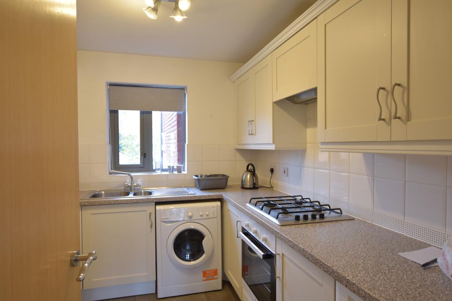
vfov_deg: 59.5
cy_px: 150
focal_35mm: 21
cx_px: 226
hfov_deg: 81.2
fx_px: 264
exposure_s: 1/20
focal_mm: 14
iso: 200
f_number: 3.5
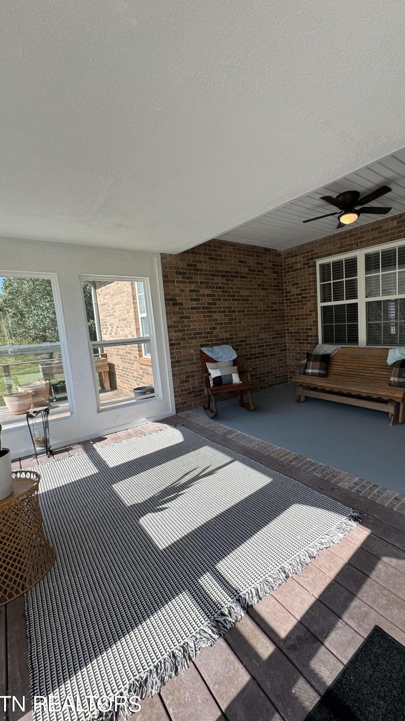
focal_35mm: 16
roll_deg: +5.1
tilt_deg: -7.8
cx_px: 266
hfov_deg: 65.5
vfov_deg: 99.4
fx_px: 306
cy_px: 361
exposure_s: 1/209
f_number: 2.2
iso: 40
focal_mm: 2.22
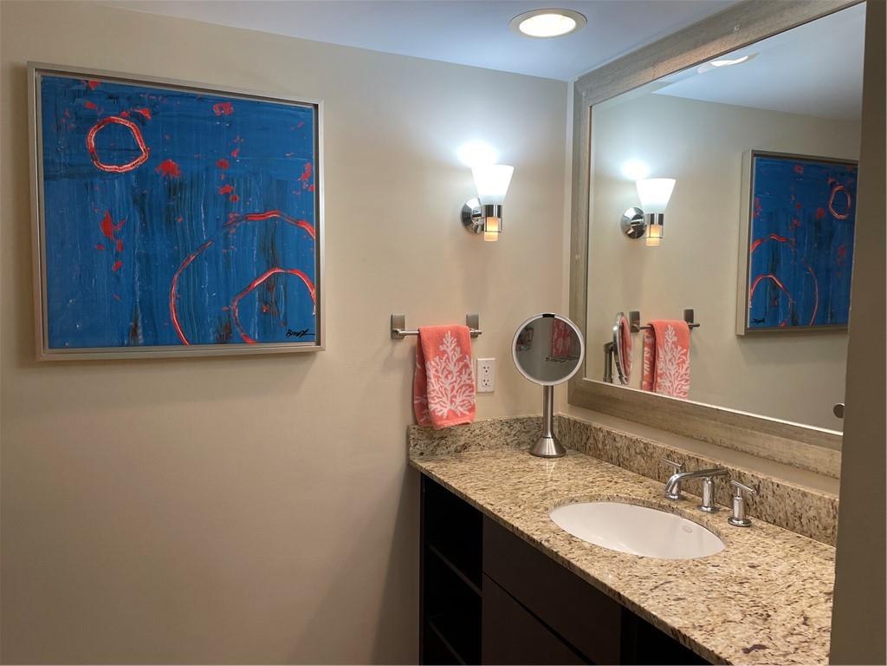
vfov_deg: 53.1
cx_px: 444
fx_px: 666
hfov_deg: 67.3
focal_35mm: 26
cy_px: 333
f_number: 1.6
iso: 64
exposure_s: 1/120
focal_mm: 4.2
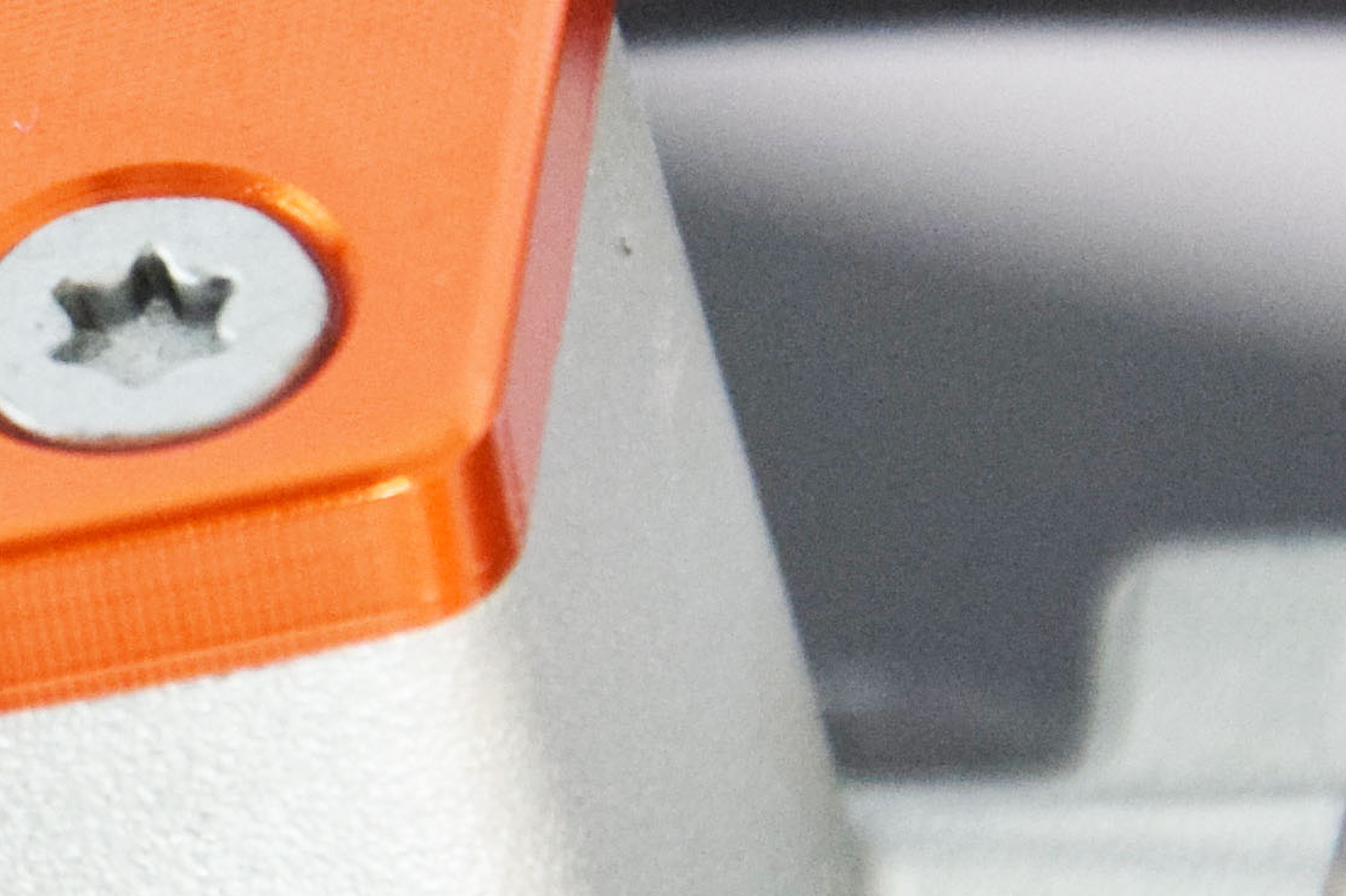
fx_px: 31950
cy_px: 146
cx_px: -470
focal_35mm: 855
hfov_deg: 2.4
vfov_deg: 1.6
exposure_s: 1/125
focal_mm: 105
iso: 1600
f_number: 5.6
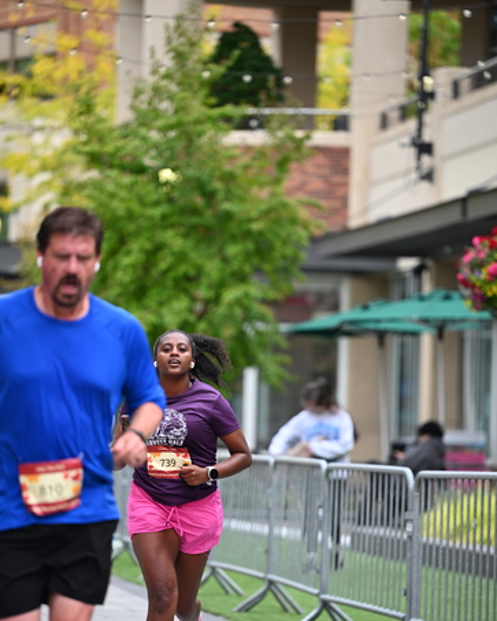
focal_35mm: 182
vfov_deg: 10.6
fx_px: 3347
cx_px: 250
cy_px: 365
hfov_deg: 8.5
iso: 640
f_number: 2.8
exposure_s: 1/2000
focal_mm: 160
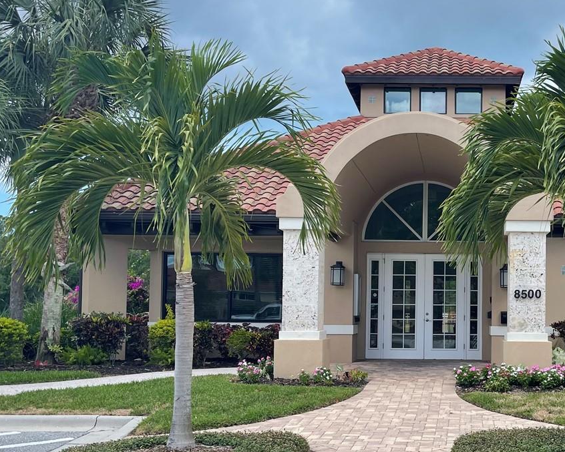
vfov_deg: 31.4
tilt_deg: +2.2
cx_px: 453
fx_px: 803
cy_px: 269
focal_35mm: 48
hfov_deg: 37.4
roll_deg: -0.6
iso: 32
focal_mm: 5.1
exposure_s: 1/1689
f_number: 1.6
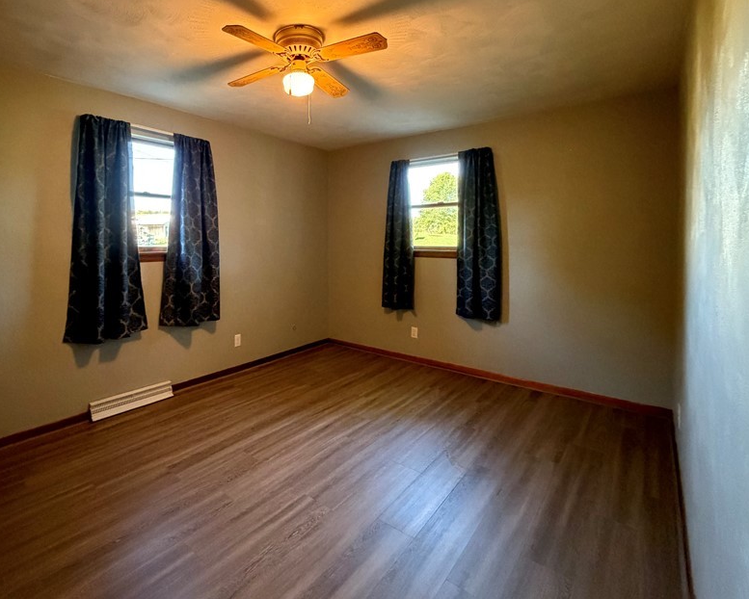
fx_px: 399
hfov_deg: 85.6
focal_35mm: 18
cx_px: 312
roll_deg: +0.0
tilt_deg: -1.5
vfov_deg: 73.2
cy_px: 246
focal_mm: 2.22
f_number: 2.2
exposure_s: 1/60
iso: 1000
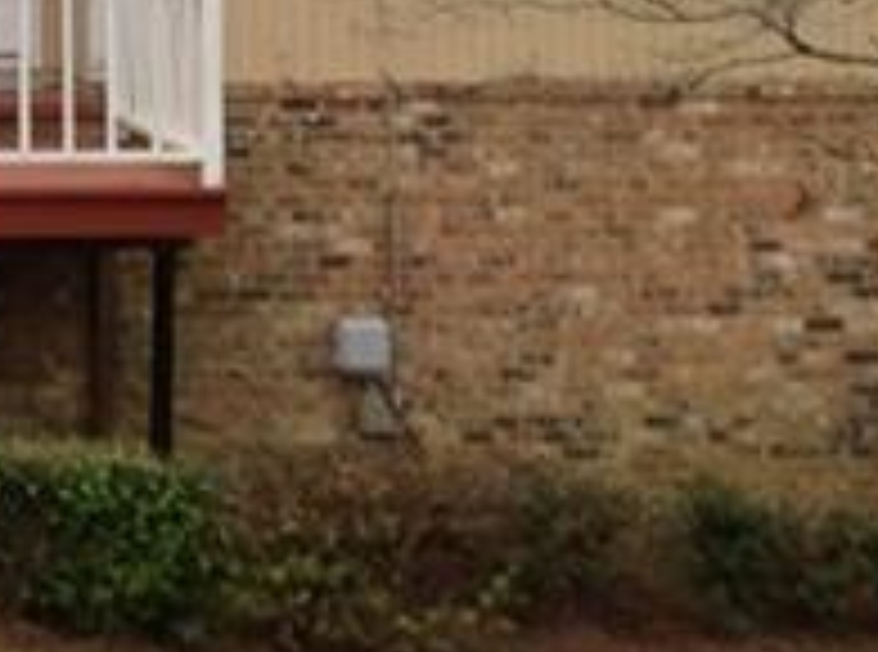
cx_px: -428
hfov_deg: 10.4
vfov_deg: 7.9
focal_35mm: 184
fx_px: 4653
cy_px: -166
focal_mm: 4.28
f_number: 2.4
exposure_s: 1/737
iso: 50
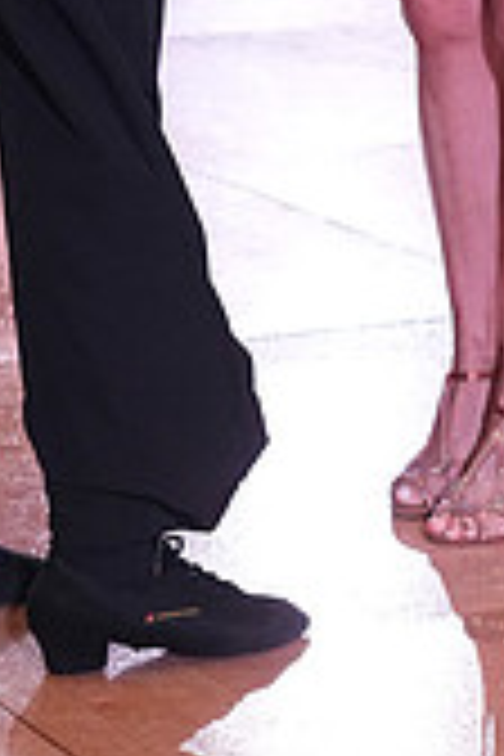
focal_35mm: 211
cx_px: 223
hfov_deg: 6.5
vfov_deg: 9.5
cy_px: -351
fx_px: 4431
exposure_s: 1/400
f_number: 5
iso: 3200
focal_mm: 61
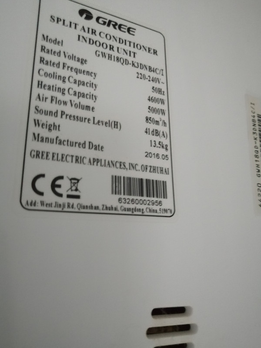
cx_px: 130
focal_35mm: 27
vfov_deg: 65.3
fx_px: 271
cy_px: 174
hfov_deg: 51.4
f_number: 1.8
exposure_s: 1/14.3
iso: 1000
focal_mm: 3.88
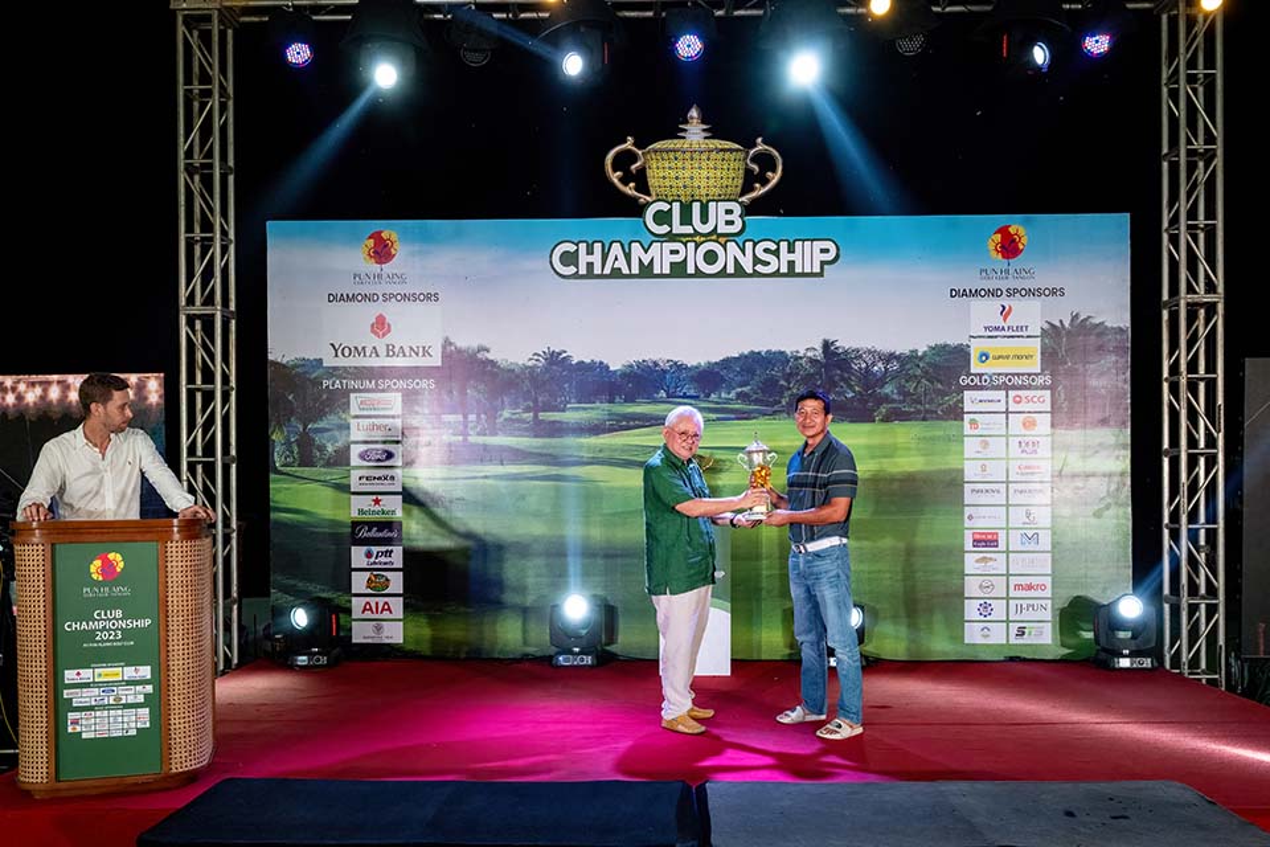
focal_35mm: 24
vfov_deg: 53.1
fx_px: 847
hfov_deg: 73.7
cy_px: 424
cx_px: 635
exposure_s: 1/200
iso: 1600
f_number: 6.3
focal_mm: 24
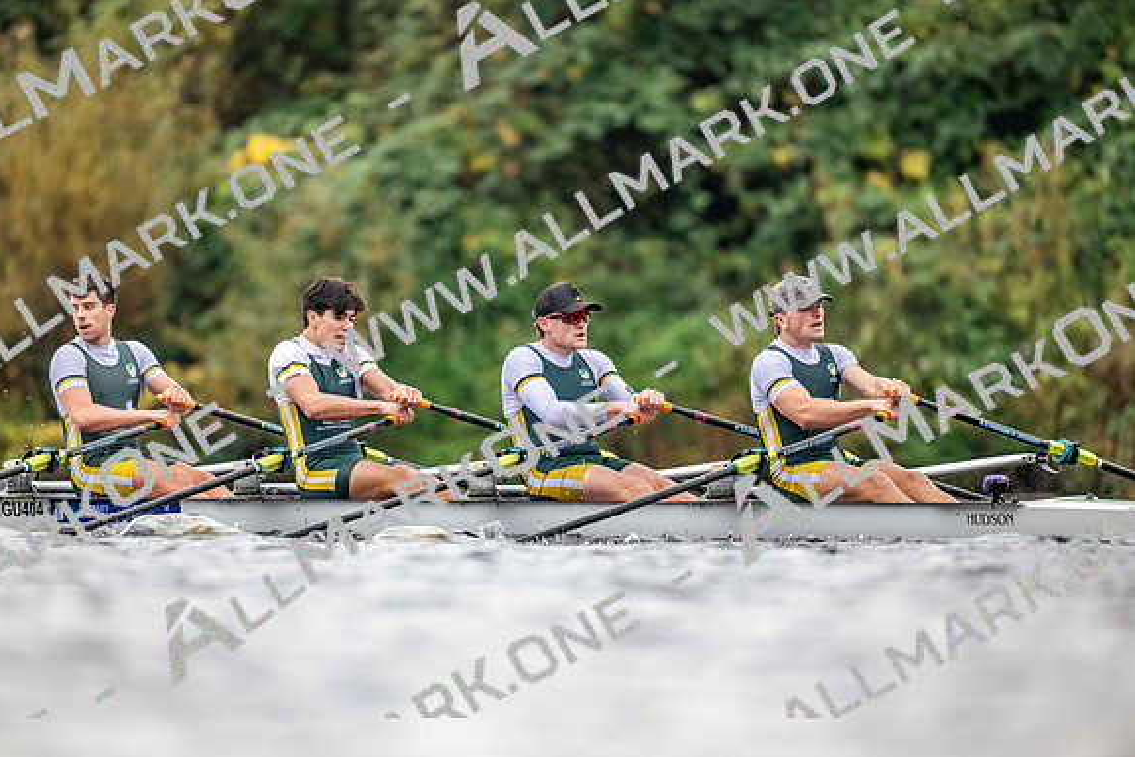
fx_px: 19041
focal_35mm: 604
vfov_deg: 2.3
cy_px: 379
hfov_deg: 3.4
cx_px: 566
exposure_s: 1/2500
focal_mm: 600
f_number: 4
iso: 3200
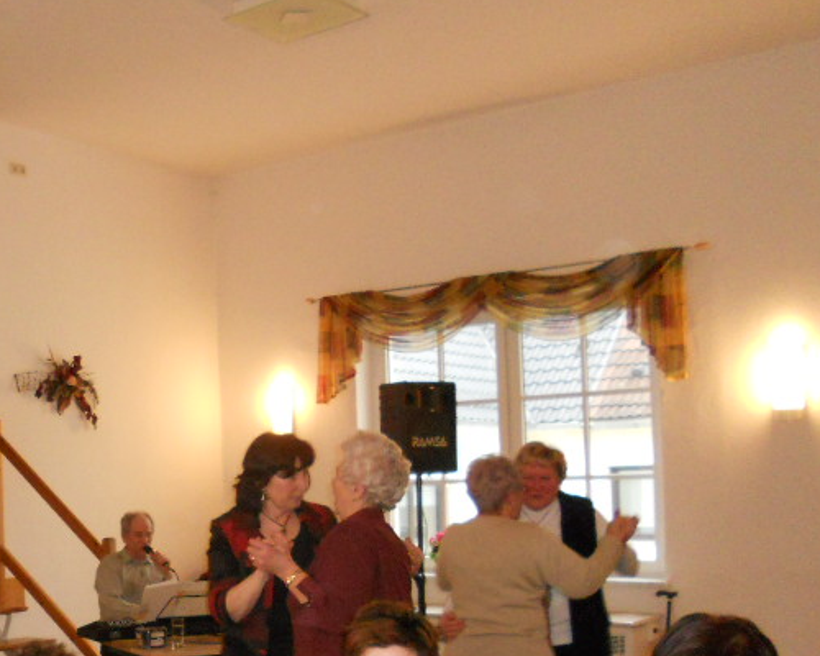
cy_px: 489
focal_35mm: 54
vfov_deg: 27.7
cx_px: 90
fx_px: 1311
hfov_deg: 33.0
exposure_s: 1/25
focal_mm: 4.9
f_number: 3.2
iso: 400
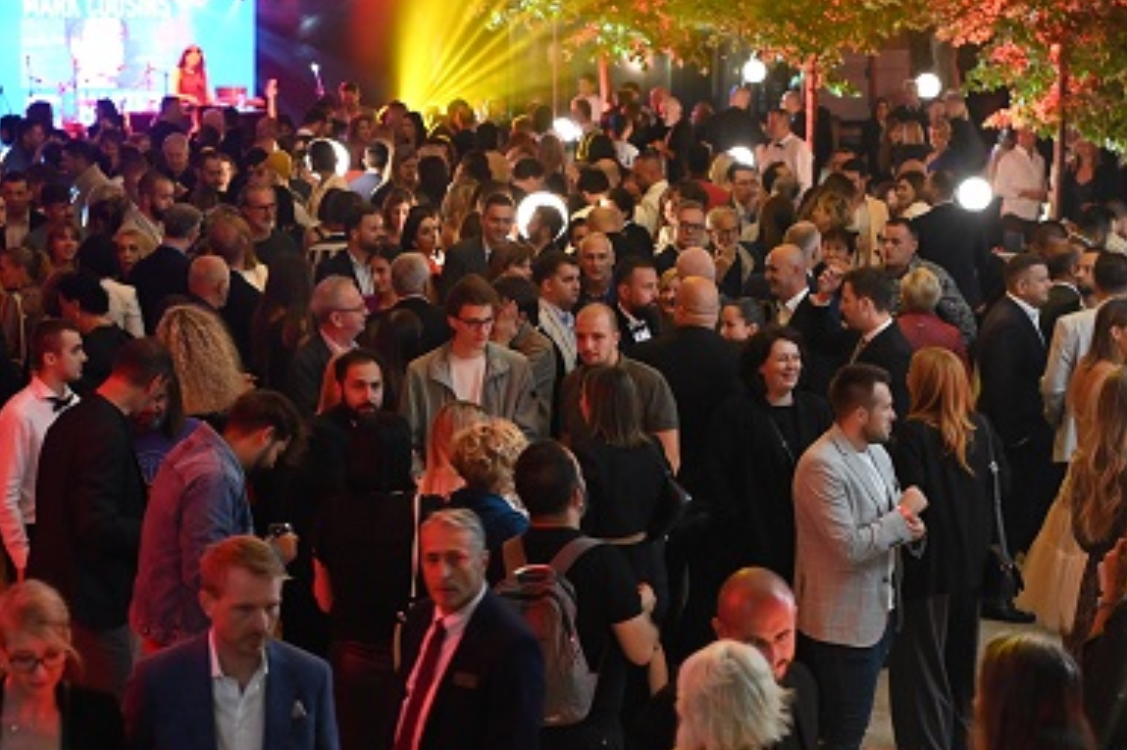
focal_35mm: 84
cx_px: 506
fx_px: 2628
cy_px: 478
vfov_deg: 16.2
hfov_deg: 24.2
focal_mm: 46
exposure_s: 1/50
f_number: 2.8
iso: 3200
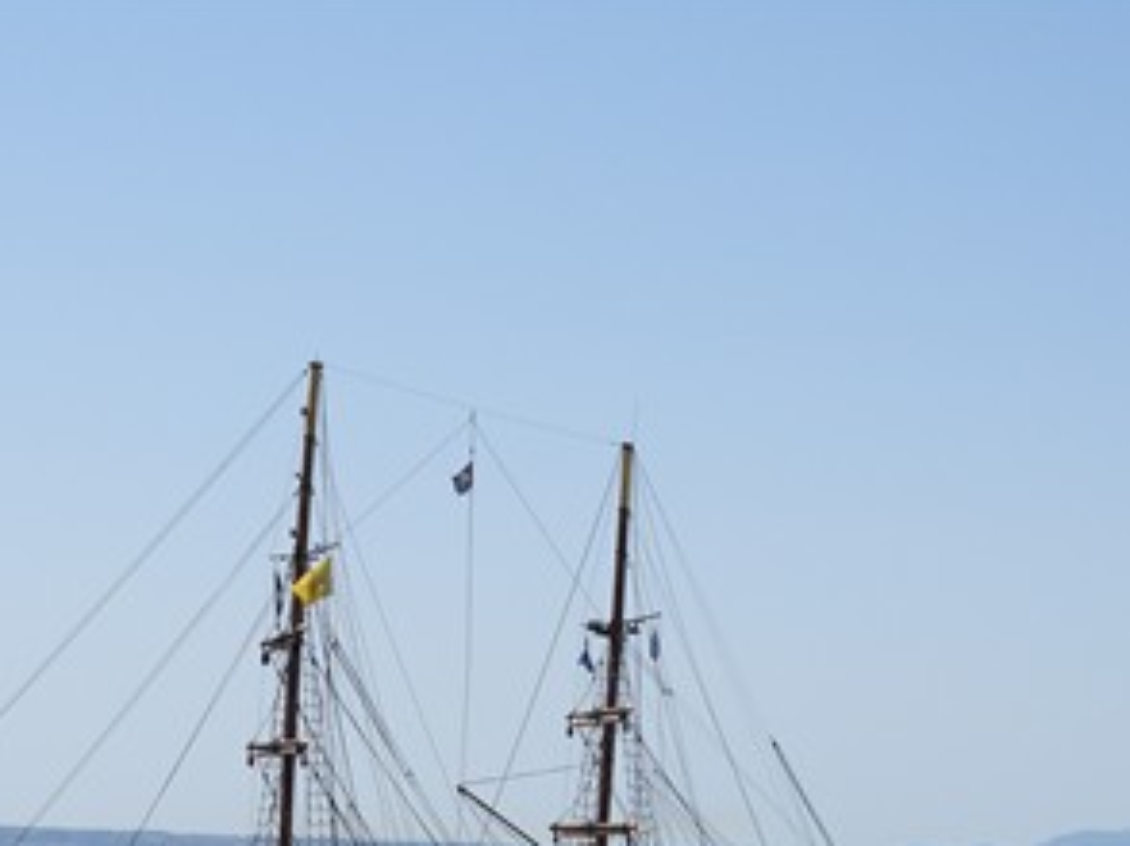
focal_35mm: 96
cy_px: 858
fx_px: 3131
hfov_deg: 20.4
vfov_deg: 15.1
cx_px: 400
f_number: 3.2
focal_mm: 8.4
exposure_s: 1/2000
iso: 100
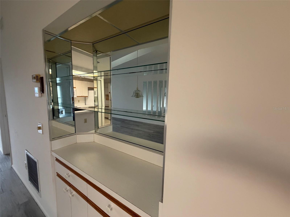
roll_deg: -0.5
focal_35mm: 14
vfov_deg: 85.7
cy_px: 108
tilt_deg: -8.0
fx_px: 117
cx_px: 145
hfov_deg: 102.1
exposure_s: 1/120
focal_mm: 2.22
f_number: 2.2
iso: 250
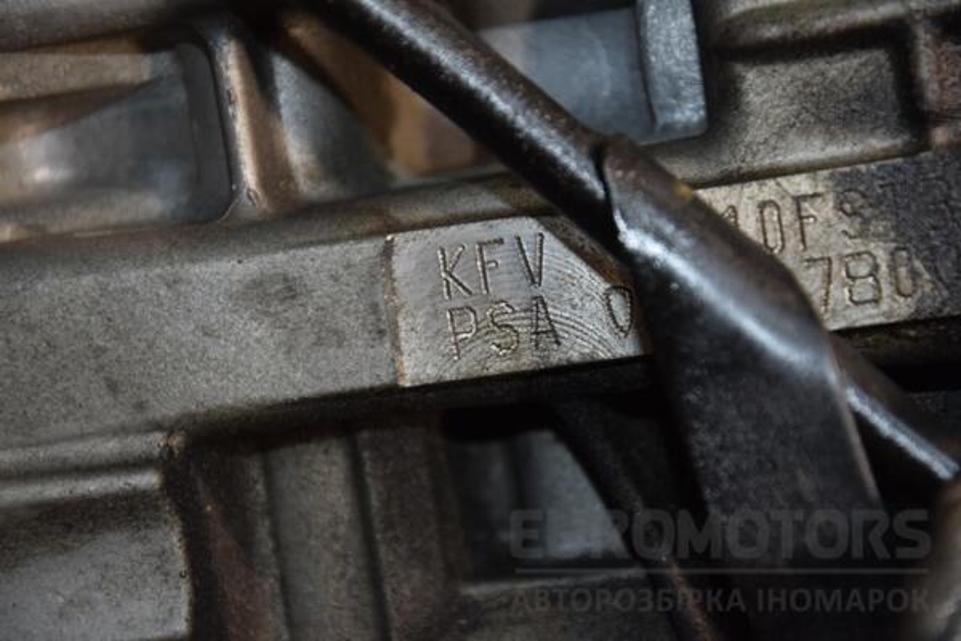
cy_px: 320
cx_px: 480
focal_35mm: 158
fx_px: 4204
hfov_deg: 13.0
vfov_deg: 8.7
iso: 800
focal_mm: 105
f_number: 5.6
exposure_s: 1/60
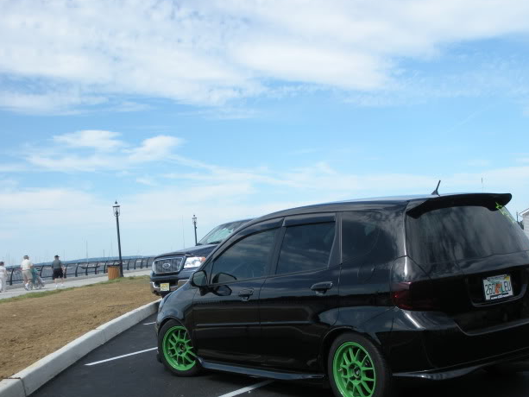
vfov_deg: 30.8
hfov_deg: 40.3
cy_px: 246
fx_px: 718
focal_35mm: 47
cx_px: 302
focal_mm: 6.3
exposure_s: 1/508
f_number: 3.5
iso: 64
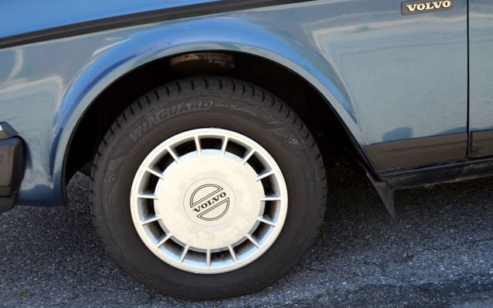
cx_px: 247
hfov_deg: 49.3
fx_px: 537
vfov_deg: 32.0
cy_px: 158
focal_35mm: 40
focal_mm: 26
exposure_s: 1/125
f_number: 5.6
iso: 200
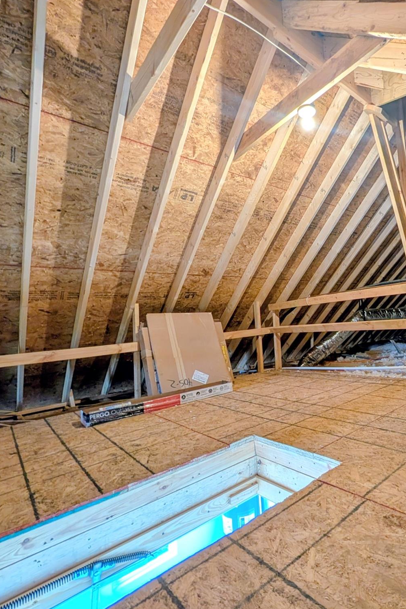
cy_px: 307
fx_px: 288
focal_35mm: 17
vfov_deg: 93.3
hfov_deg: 65.7
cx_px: 309
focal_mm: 2.02
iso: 102
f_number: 1.7
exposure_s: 1/24
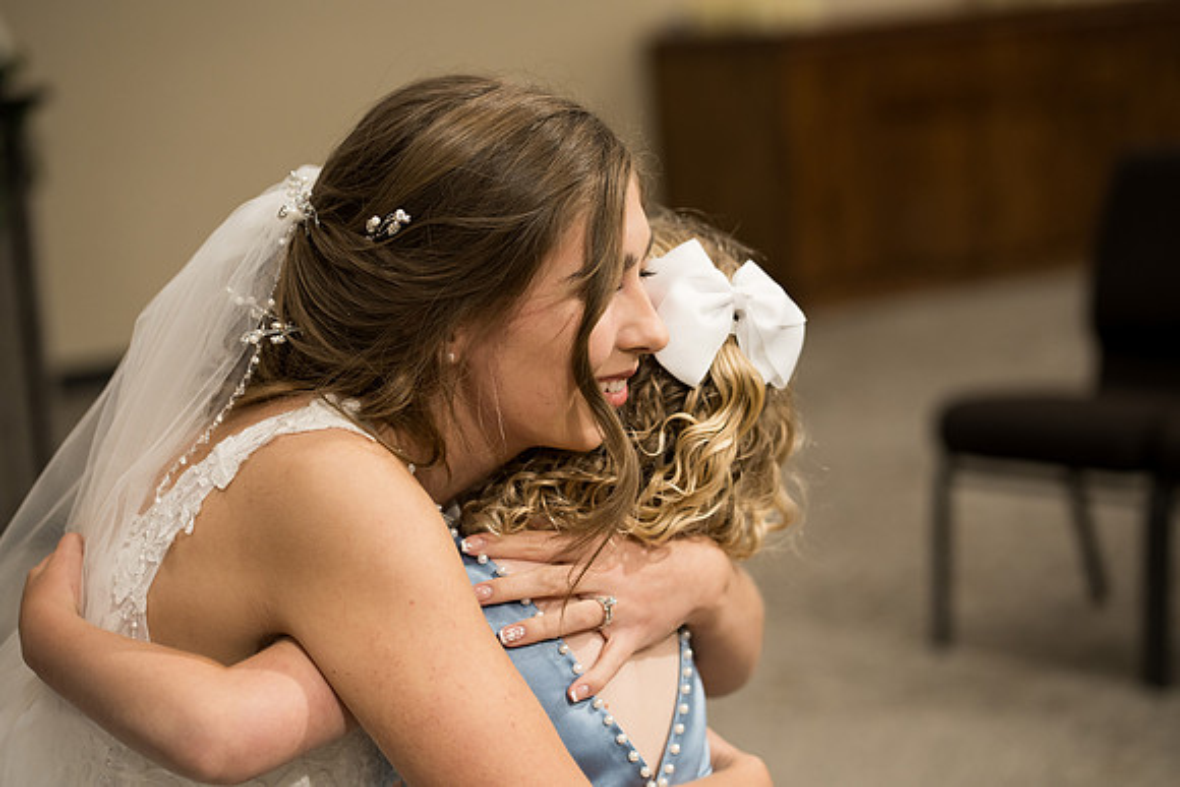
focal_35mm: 85
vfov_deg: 16.1
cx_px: 590
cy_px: 394
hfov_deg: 23.9
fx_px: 2787
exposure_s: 1/160
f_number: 3.5
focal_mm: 85
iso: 800
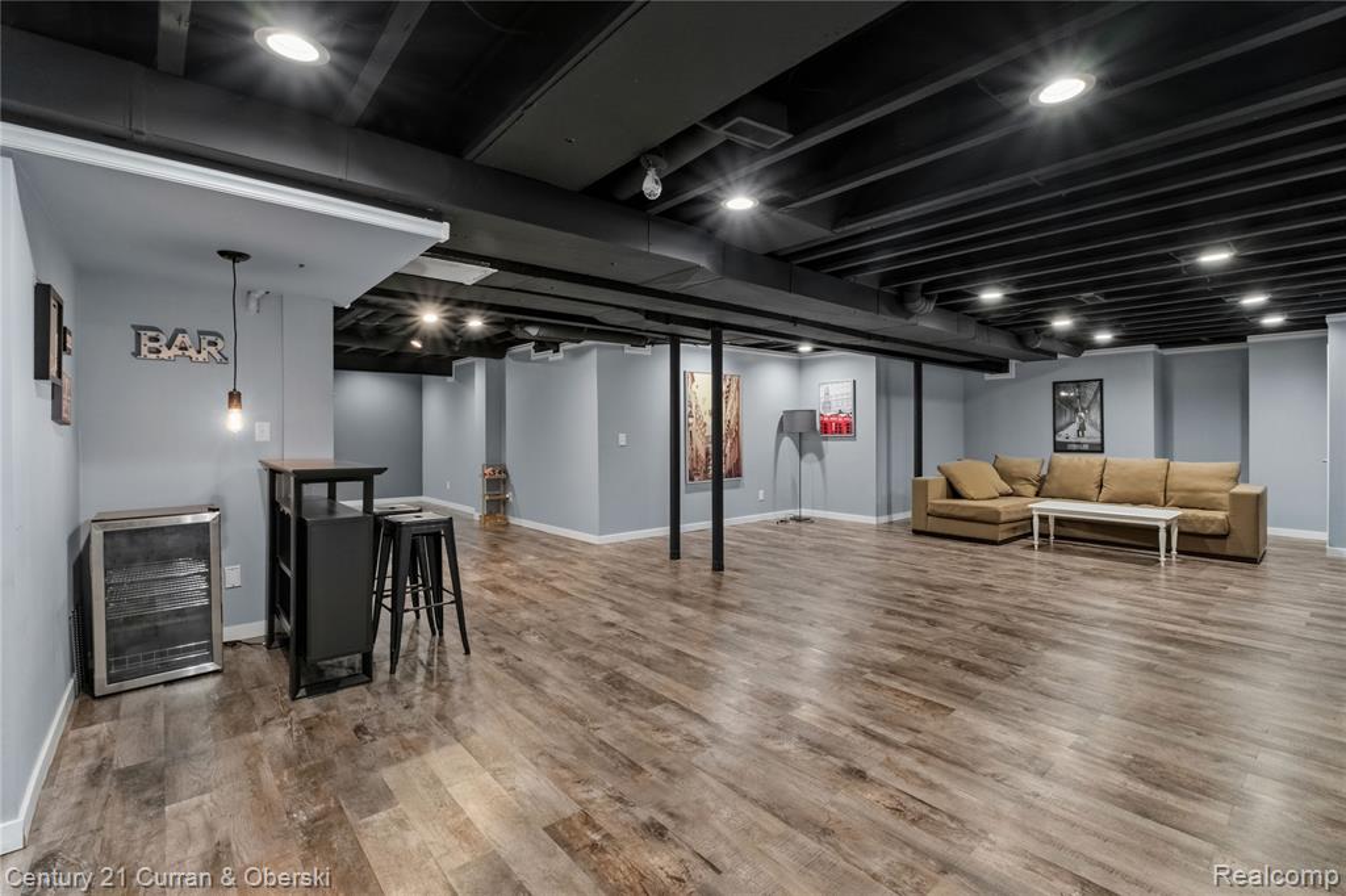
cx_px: 673
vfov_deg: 73.7
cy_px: 448
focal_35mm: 16
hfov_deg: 96.8
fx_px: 598
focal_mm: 10.6
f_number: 8
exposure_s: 2
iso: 1250
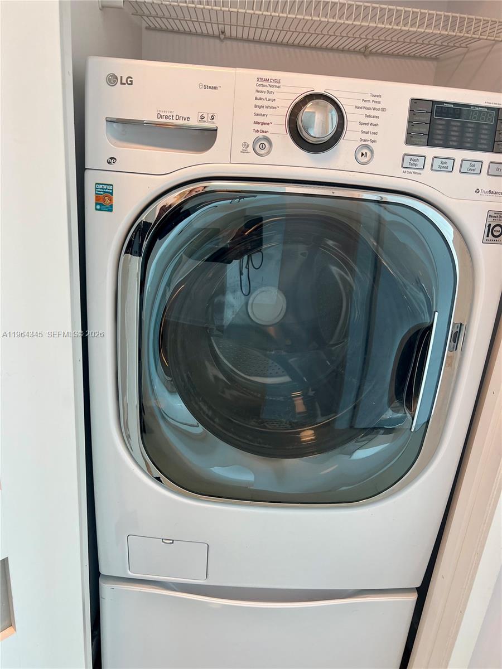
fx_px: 503
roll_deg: -6.0
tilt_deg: -16.6
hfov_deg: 53.1
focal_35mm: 26
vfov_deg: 67.3
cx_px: 251
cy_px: 334
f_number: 1.5
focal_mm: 5.7
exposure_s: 1/120
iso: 100
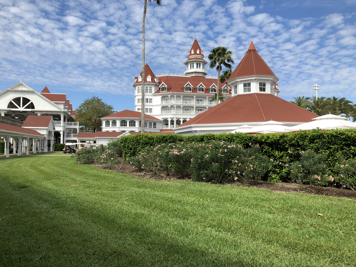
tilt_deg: +2.6
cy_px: 134
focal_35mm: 28
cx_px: 178
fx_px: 288
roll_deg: +0.2
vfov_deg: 49.7
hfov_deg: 63.4
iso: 20
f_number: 1.8
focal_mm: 3.99
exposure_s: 1/1245
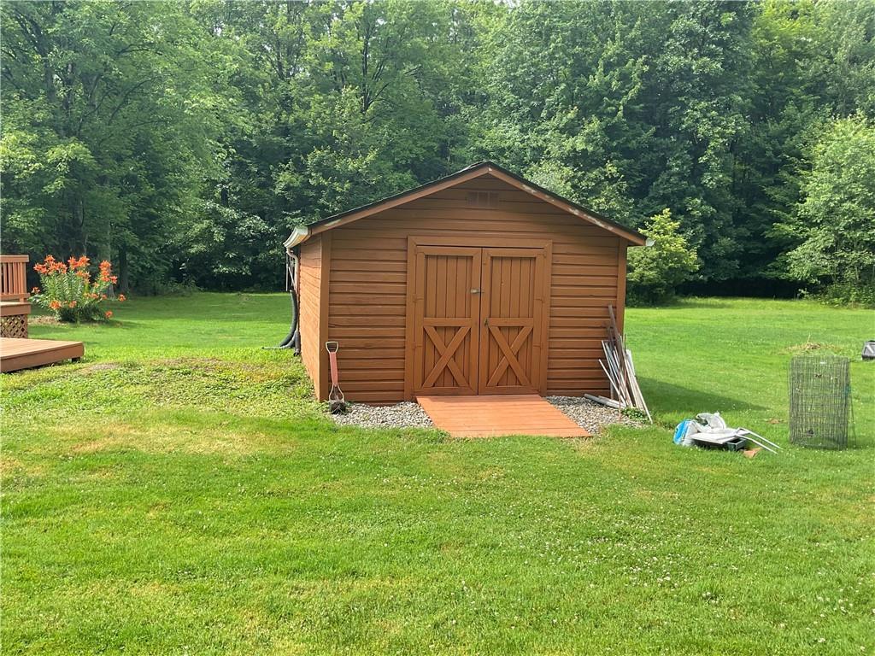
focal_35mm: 29
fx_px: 733
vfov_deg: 48.2
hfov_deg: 61.7
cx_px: 438
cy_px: 328
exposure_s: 1/574
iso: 16
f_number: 1.8
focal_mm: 3
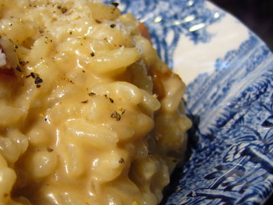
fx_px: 465
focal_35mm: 59
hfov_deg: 32.6
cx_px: 108
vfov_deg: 24.8
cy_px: 122
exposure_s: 1/15
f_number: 2.8
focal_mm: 5.8
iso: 160
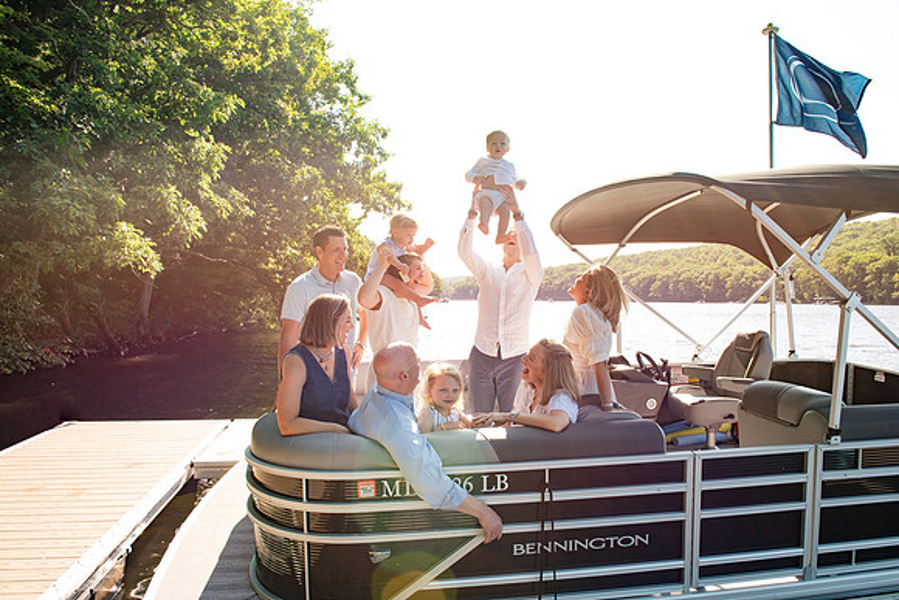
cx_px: 450
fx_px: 599
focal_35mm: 24
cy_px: 300
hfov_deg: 73.7
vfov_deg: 53.2
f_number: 9
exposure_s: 1/250
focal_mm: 24
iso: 400
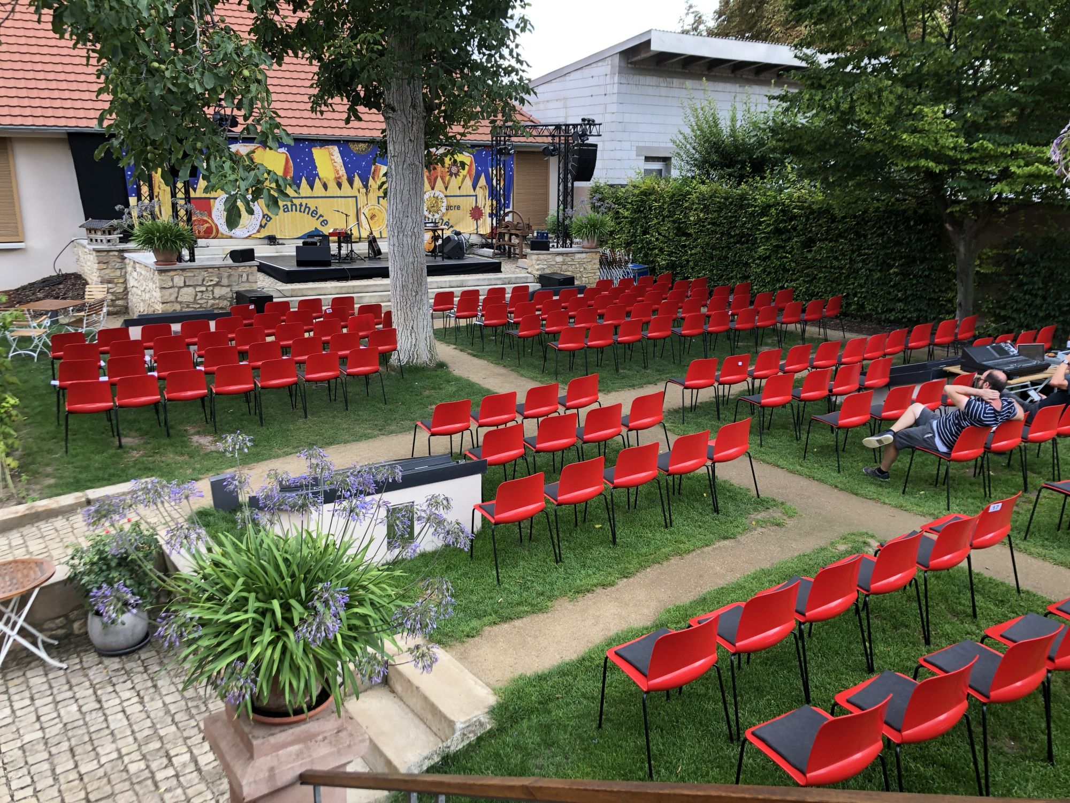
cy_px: 402
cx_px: 535
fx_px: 865
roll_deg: -0.1
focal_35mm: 28
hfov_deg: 63.4
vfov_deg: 49.7
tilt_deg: -14.4
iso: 32
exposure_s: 1/120
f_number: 1.8
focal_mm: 3.99
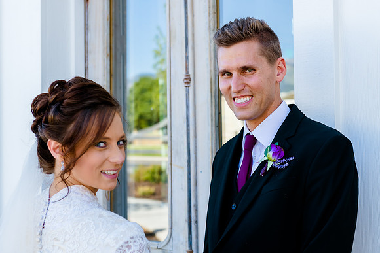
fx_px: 821
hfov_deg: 26.1
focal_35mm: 78
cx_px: 192
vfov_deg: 17.6
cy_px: 122
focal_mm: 70
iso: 250
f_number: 5.6
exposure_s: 1/200
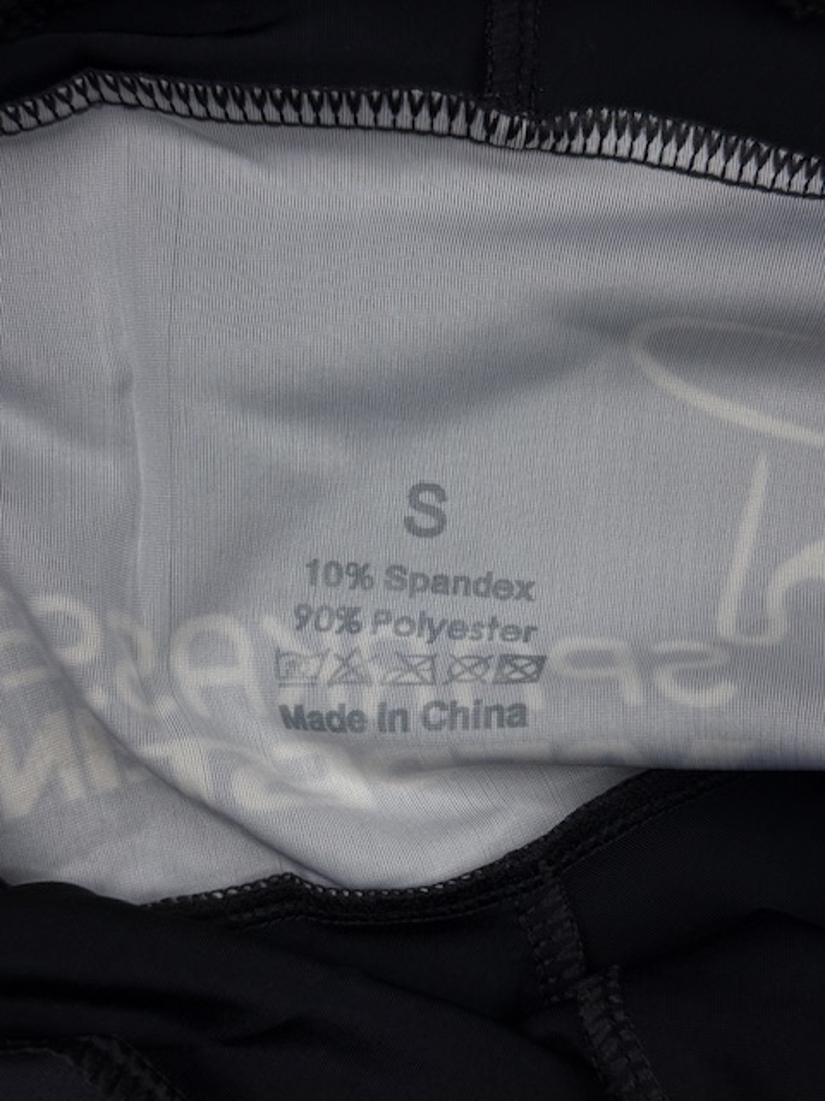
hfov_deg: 30.3
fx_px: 1525
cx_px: 412
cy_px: 550
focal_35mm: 48
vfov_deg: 39.7
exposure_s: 1/587
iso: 64
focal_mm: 6.76
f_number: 1.78
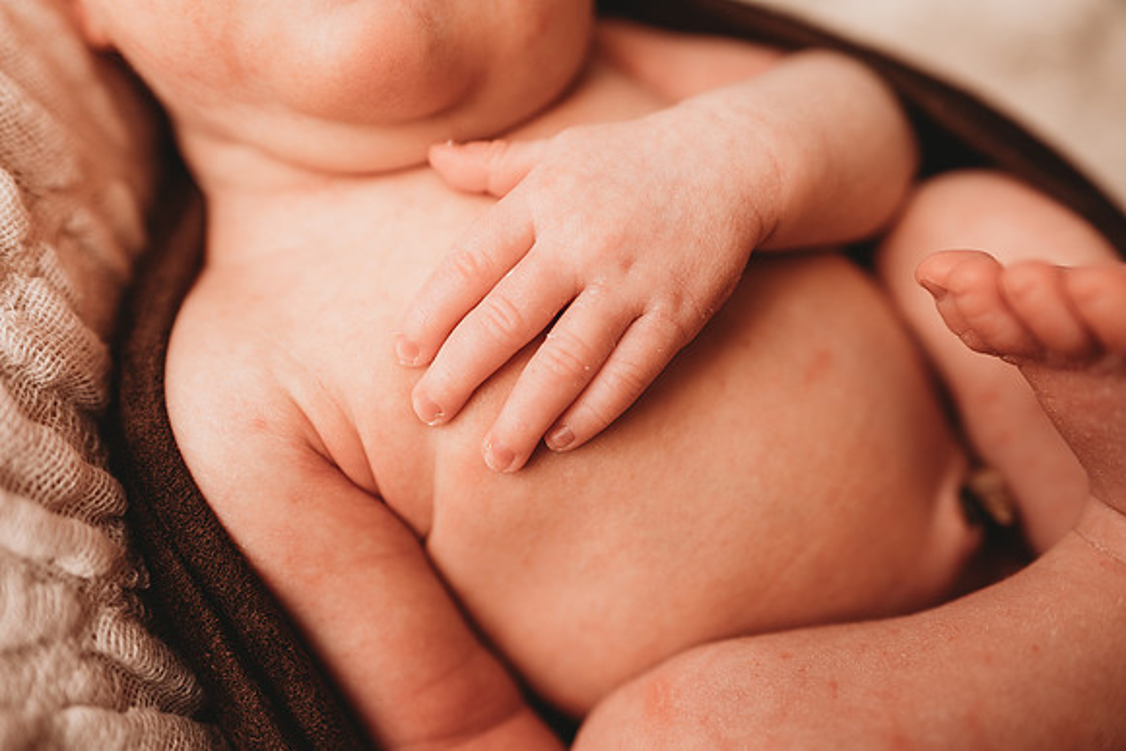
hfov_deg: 73.7
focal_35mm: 24
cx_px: 563
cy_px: 376
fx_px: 751
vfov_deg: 53.2
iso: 100
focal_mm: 24
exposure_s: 1/160
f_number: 2.5
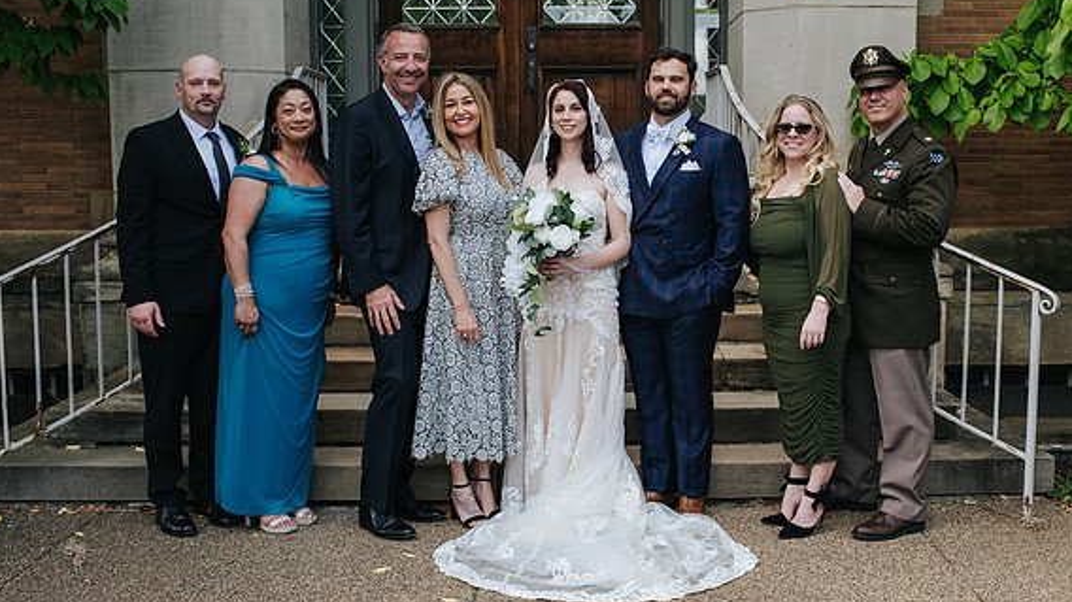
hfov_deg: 46.4
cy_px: 328
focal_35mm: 44
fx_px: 1250
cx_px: 575
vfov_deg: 27.1
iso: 200
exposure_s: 1/400
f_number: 3.5
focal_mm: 35
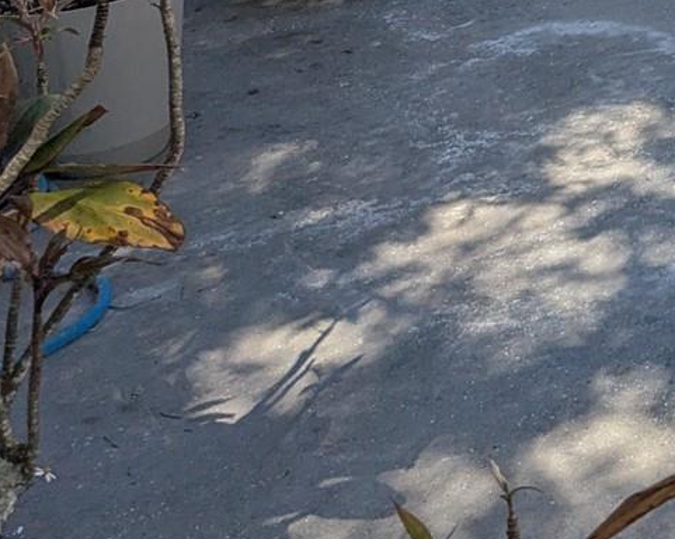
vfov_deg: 18.0
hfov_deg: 20.1
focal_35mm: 78
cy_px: -205
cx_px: 1082
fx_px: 1557
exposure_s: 1/2262
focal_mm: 6.81
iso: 44
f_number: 1.85
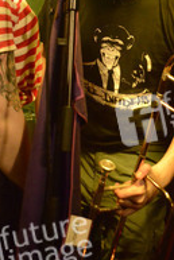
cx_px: 62
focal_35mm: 60
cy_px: 47
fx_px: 434
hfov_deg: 22.6
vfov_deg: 32.3
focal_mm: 29
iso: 8063
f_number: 4.5
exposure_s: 1/320
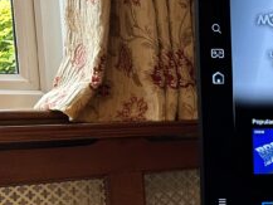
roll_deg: +0.2
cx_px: 433
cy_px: 197
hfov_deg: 19.4
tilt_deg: -7.6
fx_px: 671
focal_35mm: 85
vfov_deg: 17.1
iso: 160
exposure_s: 1/100
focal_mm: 6.86
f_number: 1.78
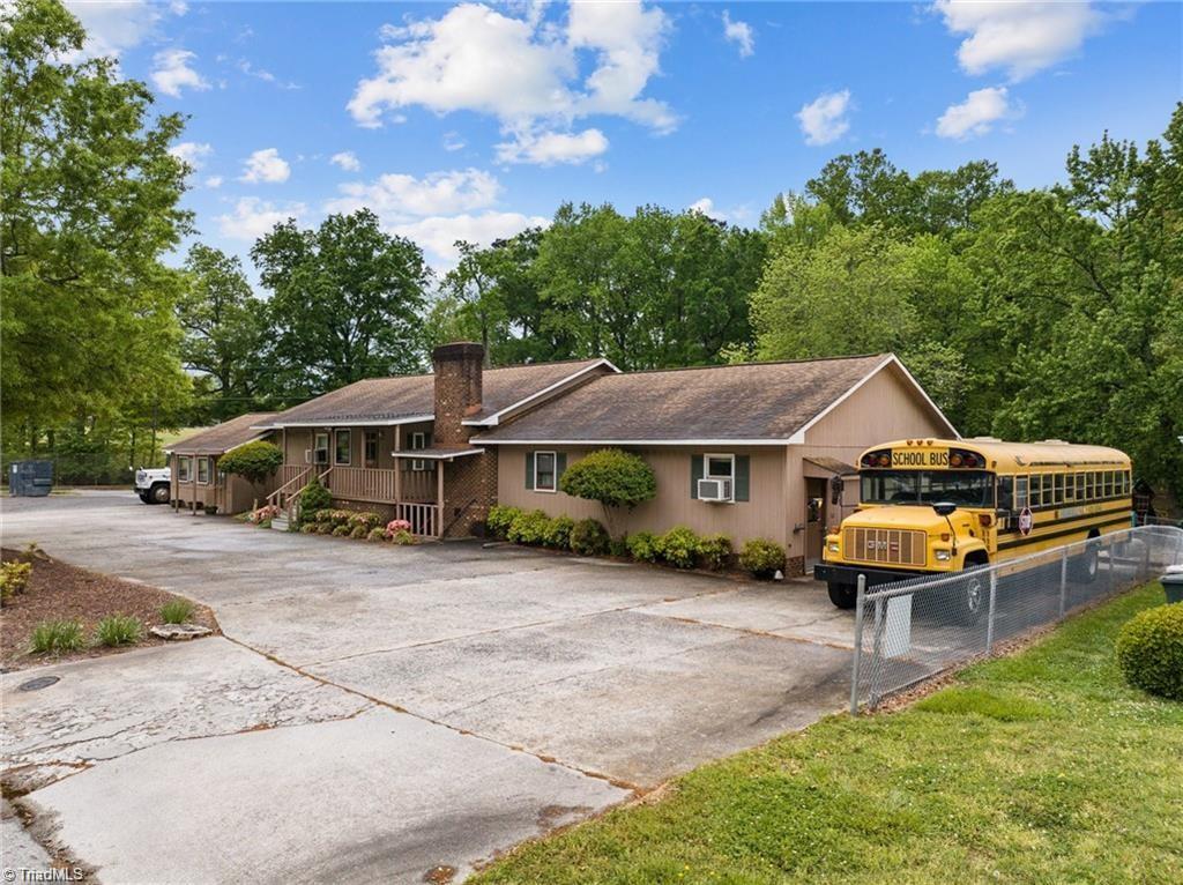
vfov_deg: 56.7
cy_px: 442
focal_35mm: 24
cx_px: 592
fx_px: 819
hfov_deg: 71.6
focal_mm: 12.29
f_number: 2.8
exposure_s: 1/2500
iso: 300
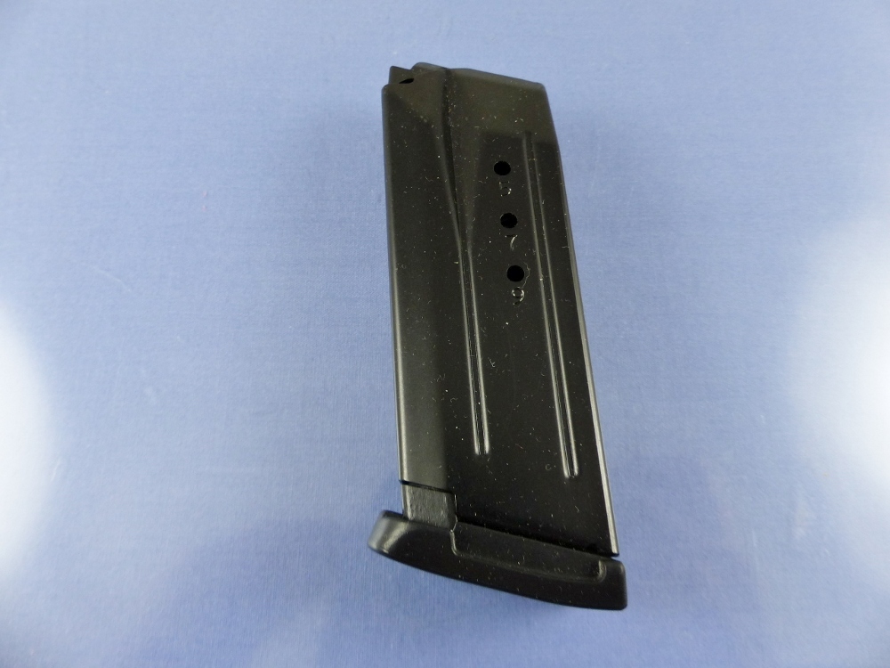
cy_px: 334
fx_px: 643
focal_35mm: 25
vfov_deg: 54.9
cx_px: 445
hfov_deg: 69.4
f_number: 2.8
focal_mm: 4.5
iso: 200
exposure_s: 1/60
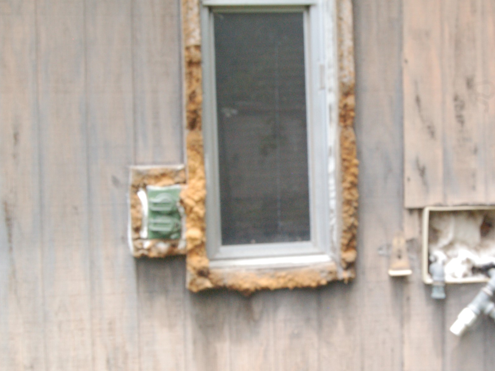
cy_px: 220
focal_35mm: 68
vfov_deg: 21.6
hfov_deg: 28.4
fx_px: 972
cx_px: 314
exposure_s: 1/160
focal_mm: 34
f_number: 14
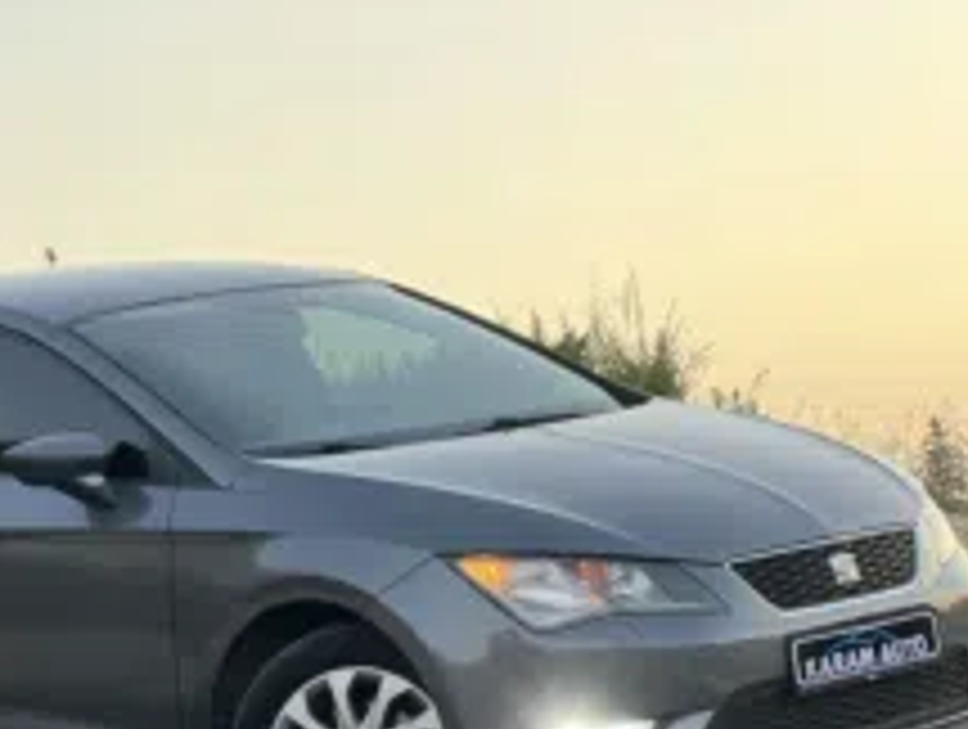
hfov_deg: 13.7
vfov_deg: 10.3
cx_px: 248
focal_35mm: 143
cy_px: 666
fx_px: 4006
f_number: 2.8
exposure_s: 1/50
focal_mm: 9
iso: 160
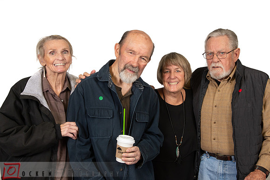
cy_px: 86
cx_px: 131
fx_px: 456
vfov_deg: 22.3
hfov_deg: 33.0
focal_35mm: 61
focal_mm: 48
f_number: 8
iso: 800
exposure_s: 1/80
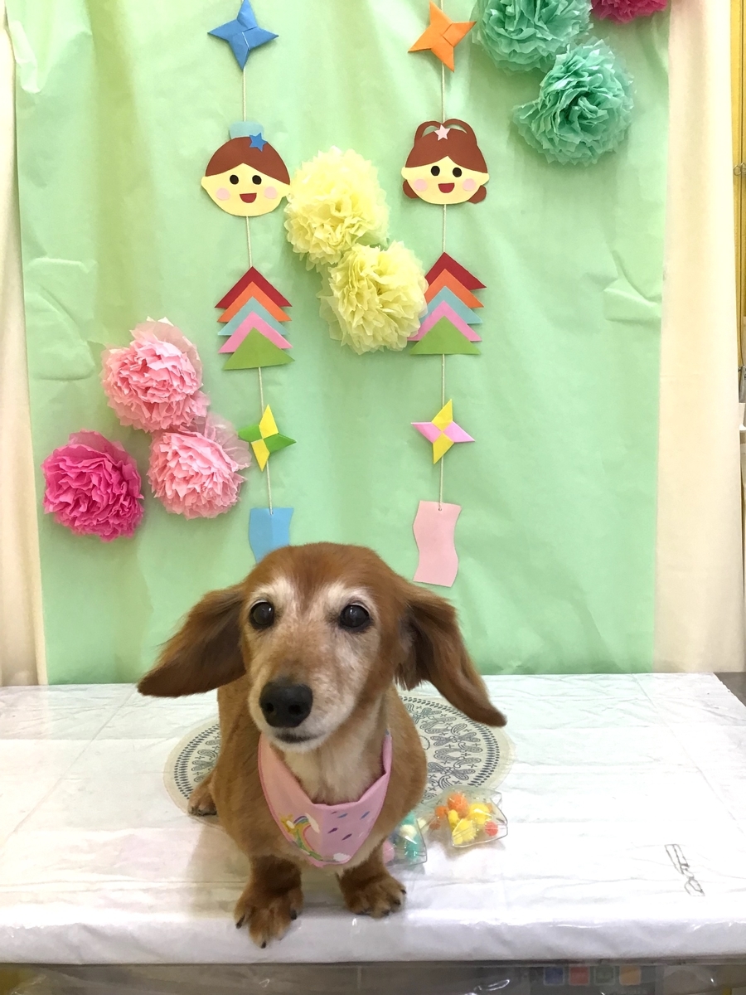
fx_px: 891
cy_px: 498
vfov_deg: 58.4
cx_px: 373
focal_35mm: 31
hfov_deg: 45.4
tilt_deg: -8.1
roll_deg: +3.4
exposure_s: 1/40
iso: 25
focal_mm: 3.3
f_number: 2.4
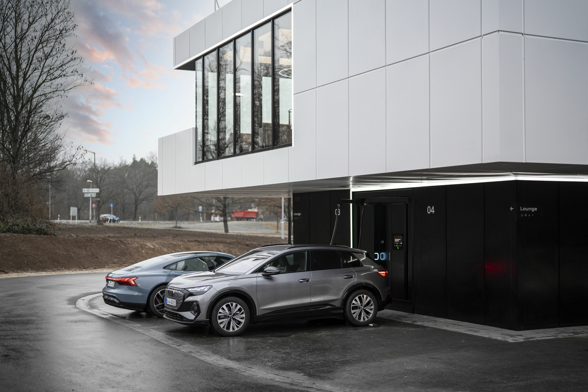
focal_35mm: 50
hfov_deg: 39.6
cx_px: 294
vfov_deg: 27.0
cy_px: 196
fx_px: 817
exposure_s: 1/160
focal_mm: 50
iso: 100
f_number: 1.4
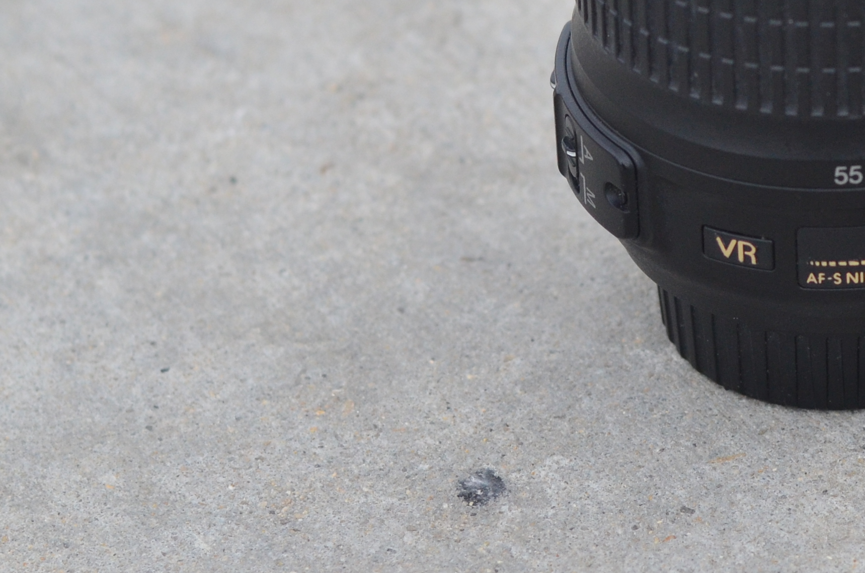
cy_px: 79
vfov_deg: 6.4
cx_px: 963
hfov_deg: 9.5
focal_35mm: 215
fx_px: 5156
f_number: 4
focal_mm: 50
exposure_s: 1/1000
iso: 500
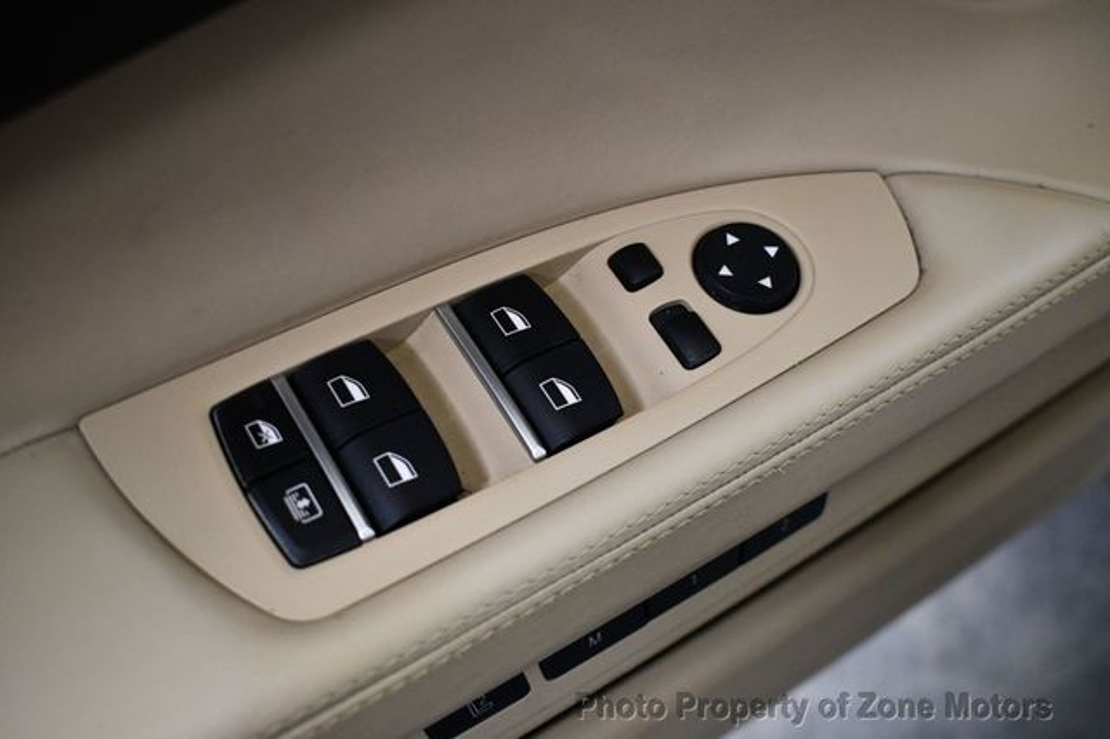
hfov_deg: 45.5
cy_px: 370
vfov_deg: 31.2
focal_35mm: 43
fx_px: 1325
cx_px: 555
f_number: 4.2
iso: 2000
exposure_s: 1/125
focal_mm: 29
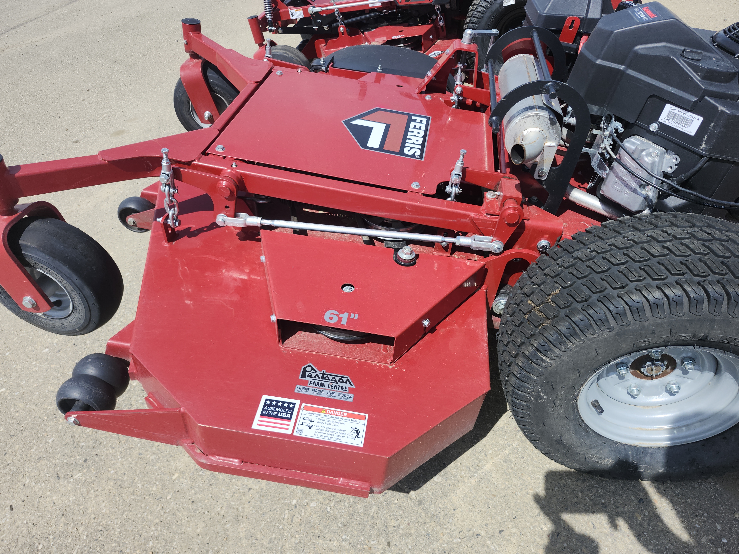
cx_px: 370
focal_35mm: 23
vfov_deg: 58.9
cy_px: 277
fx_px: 491
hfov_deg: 73.9
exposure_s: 1/1593
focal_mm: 5.54
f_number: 1.8
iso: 25
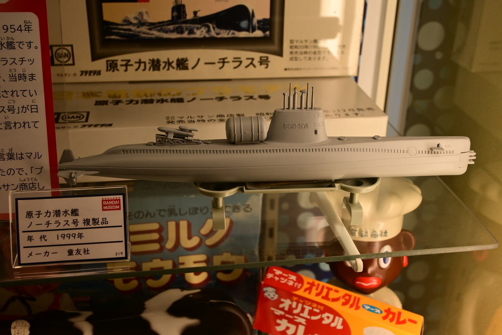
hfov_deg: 46.4
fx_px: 586
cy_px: 168
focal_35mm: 42
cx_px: 251
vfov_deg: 31.9
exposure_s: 1/160
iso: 400
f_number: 4.5
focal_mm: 28
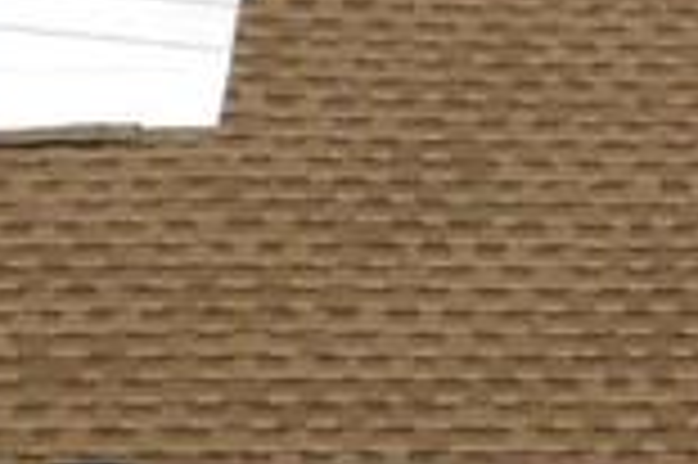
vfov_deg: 7.4
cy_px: 869
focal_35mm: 179
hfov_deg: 11.0
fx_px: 3467
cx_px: 1099
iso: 80
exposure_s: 1/400
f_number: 3.2
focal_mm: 4.6
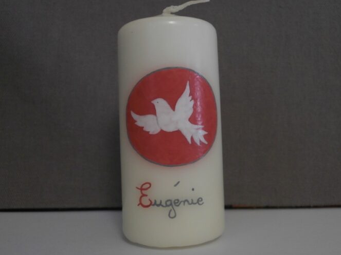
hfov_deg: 42.9
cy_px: 121
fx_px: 433
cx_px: 189
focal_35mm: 44
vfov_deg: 32.9
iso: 200
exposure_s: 1/3
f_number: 3.9
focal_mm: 6.67
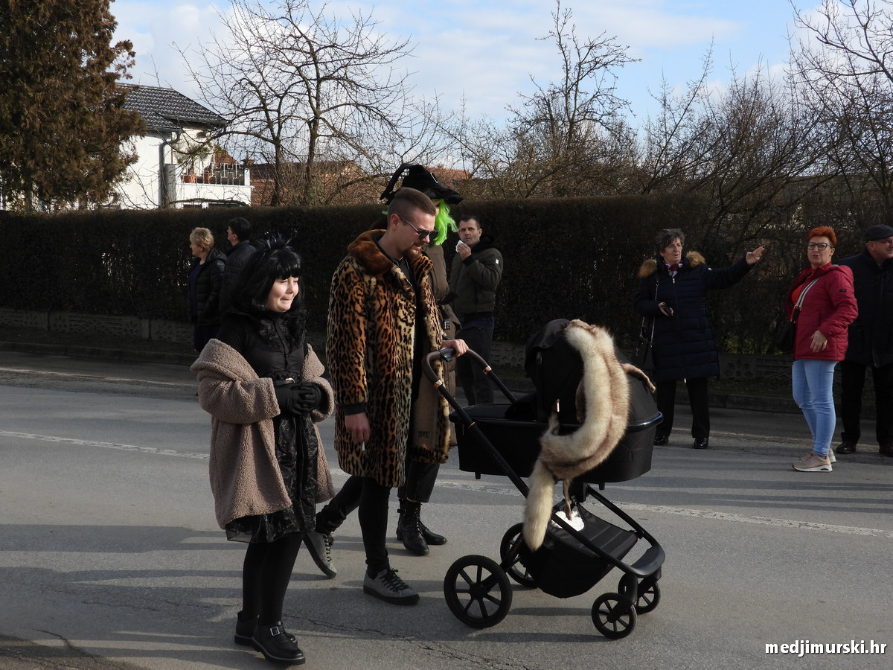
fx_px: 1135
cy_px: 335
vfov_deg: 32.9
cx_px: 446
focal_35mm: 44
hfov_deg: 42.9
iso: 100
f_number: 3.2
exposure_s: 1/800
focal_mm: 7.9
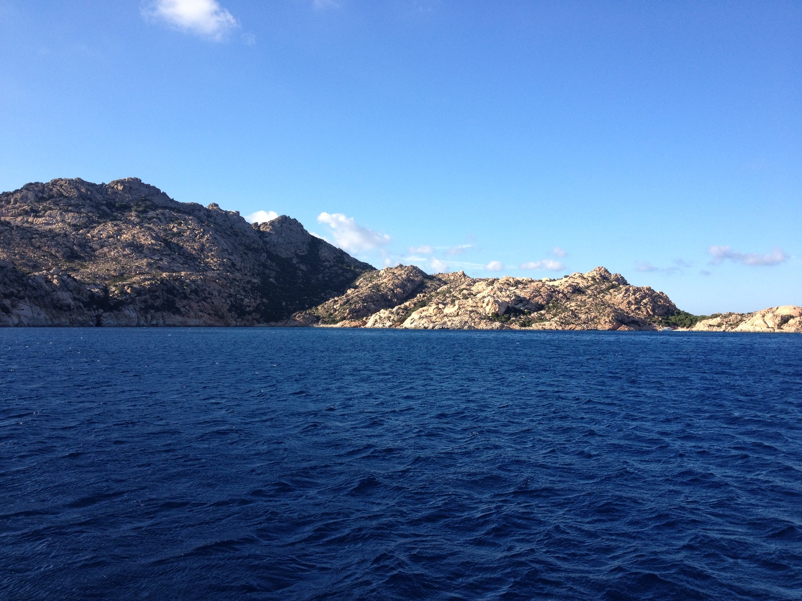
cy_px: 300
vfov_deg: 40.7
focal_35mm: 35
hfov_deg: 52.6
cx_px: 401
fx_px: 811
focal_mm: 4.28
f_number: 2.4
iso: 64
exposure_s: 1/986
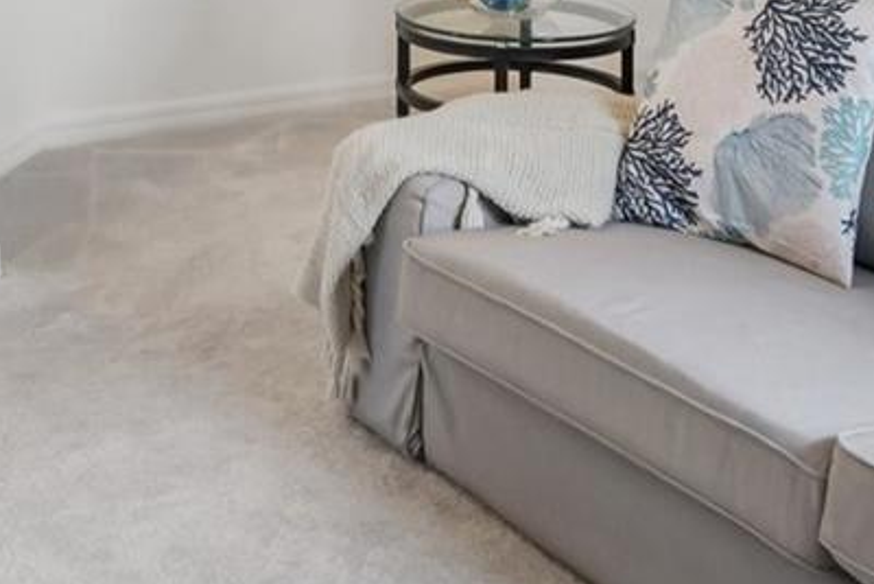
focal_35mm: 68
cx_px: 315
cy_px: -326
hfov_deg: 29.5
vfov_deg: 17.7
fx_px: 1651
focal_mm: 17
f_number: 8
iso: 400
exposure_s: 1/25
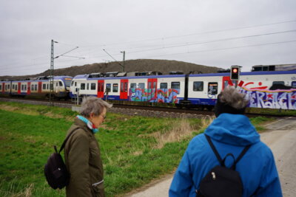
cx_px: 148
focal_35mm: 35
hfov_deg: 54.4
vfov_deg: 37.9
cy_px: 98
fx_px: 288
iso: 100
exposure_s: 1/320
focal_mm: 35
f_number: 4
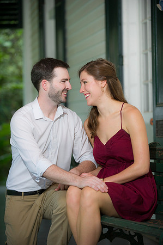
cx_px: 82
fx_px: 790
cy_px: 122
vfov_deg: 17.7
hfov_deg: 11.8
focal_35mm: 116
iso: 320
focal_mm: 116
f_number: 2.8
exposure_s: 1/125
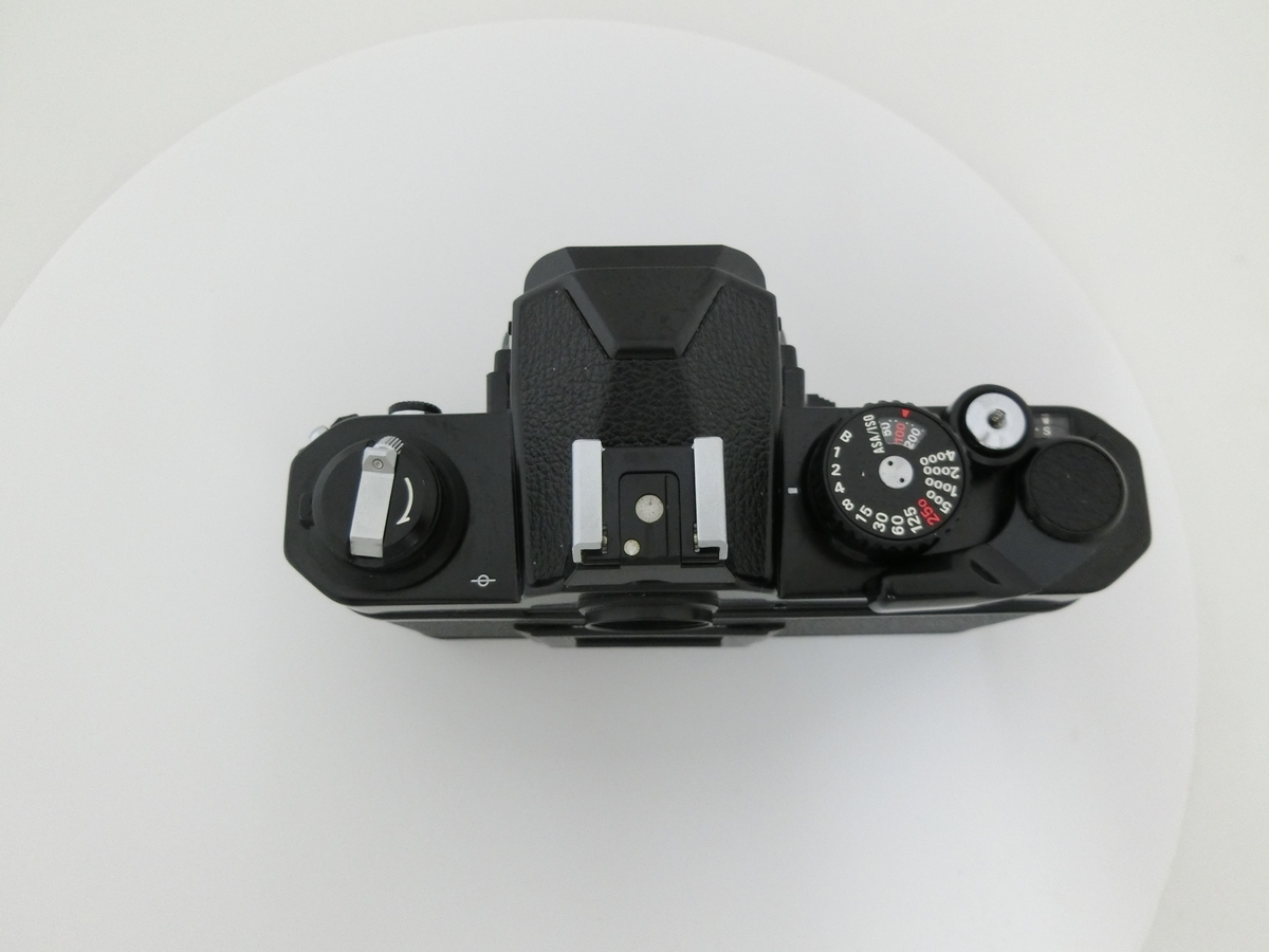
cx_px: 634
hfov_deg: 69.4
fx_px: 916
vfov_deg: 54.9
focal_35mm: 25
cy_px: 476
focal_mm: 4.5
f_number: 7
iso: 400
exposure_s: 1/40
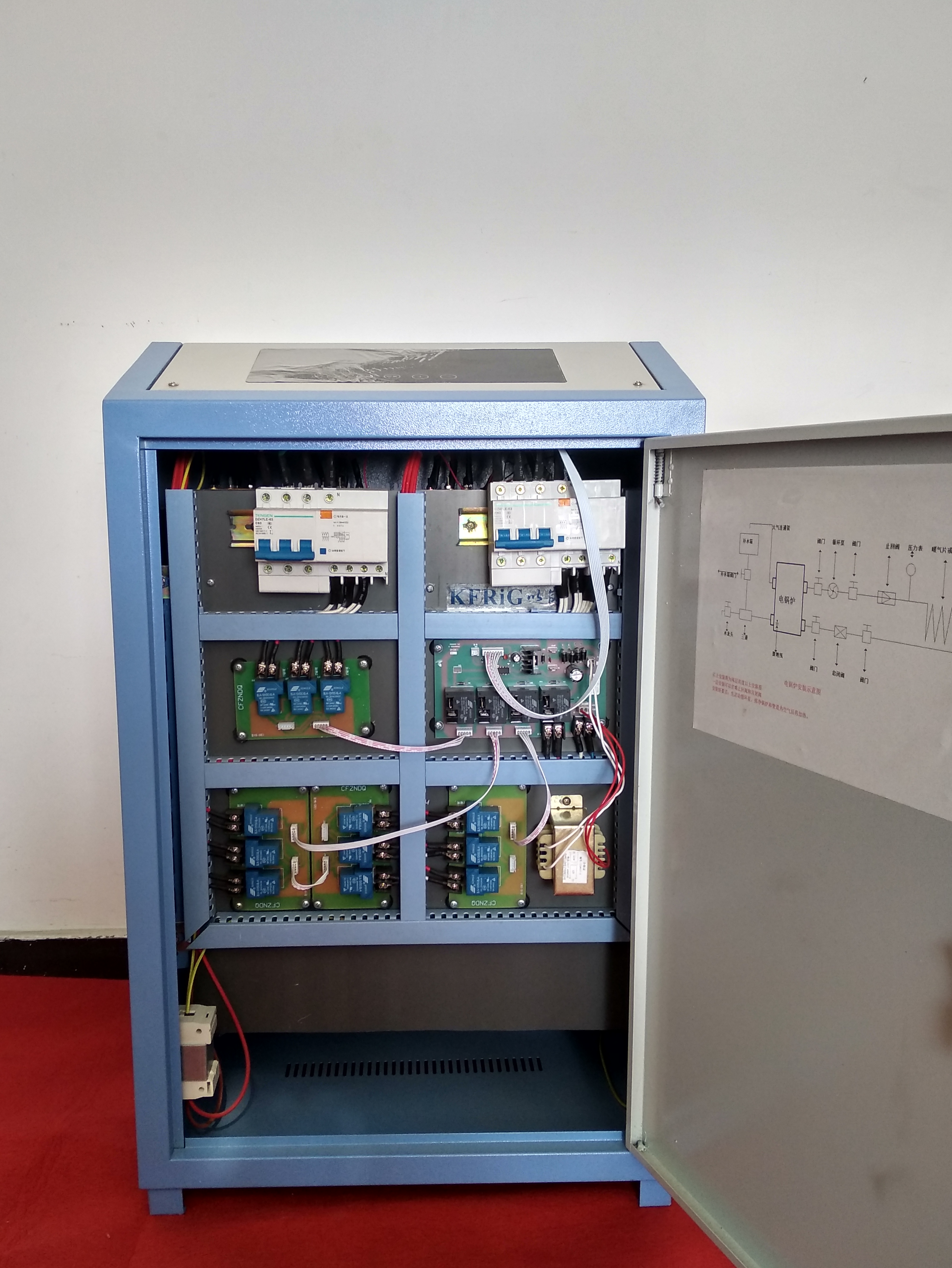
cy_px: 661
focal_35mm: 29
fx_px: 1063
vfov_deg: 61.6
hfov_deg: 48.2
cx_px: 433
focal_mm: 3.81
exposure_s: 1/50
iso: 320
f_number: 2.2
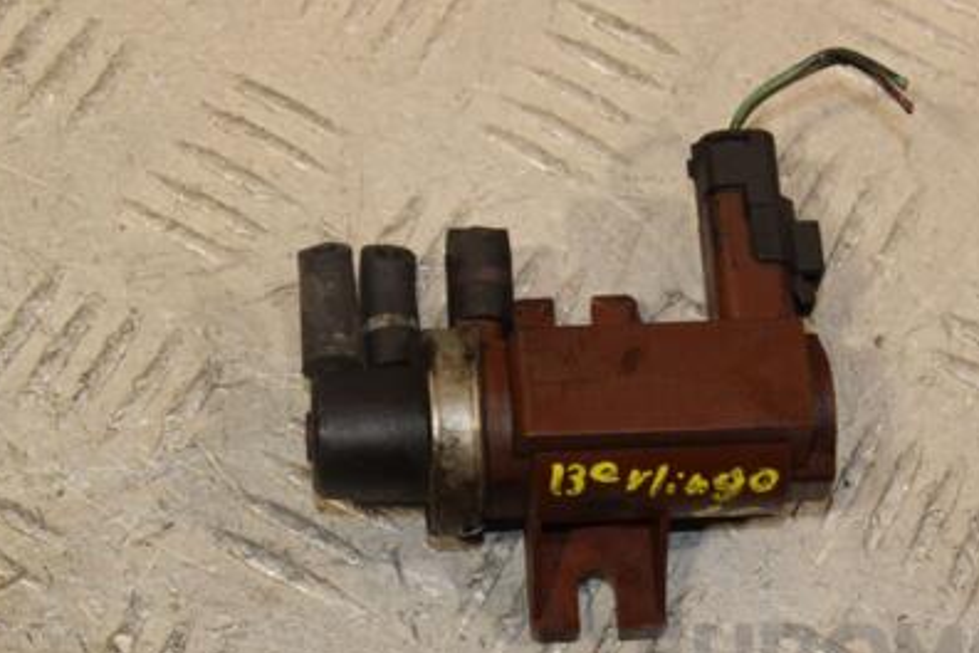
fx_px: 2964
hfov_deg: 18.7
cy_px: 331
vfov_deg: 12.6
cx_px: 591
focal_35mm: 109
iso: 800
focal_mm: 48
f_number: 9
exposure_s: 1/200
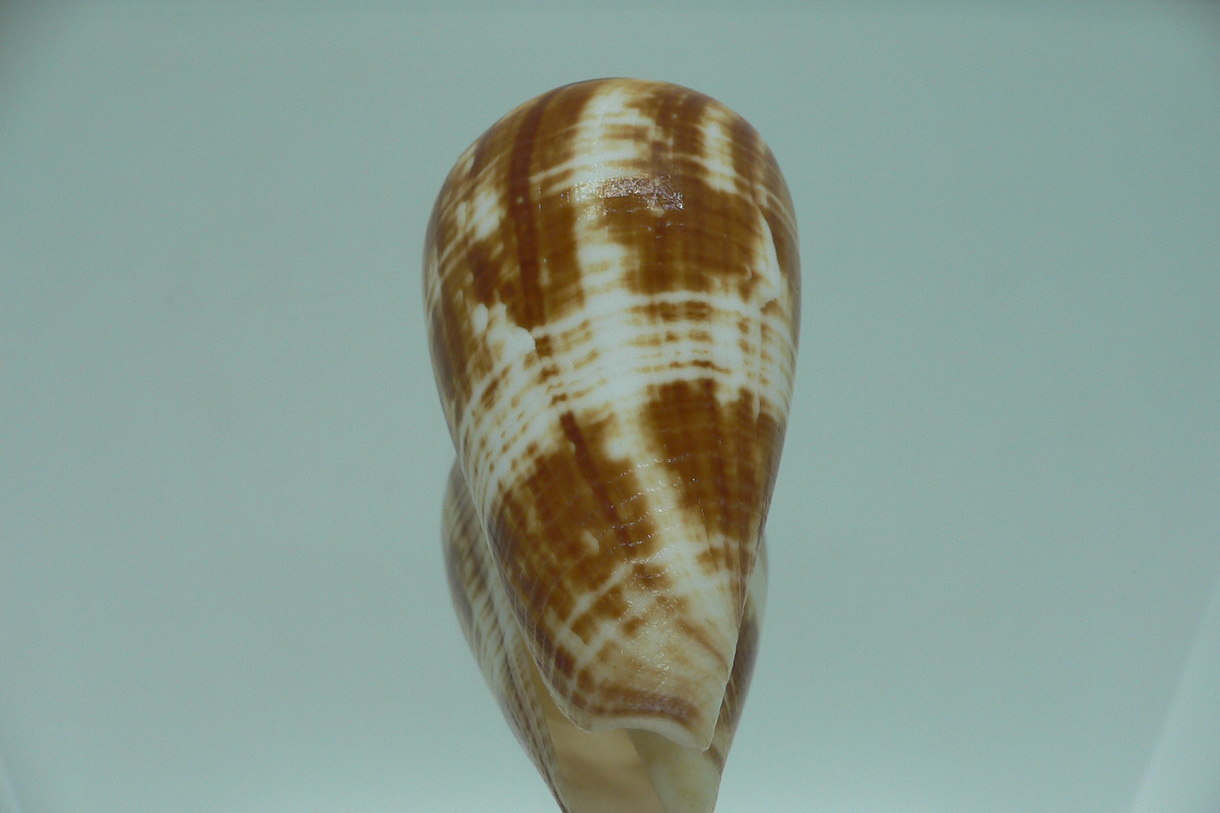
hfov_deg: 51.9
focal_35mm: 37
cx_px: 614
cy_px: 429
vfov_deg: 35.9
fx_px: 1254
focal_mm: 4.6
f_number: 2.8
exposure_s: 1/60
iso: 80
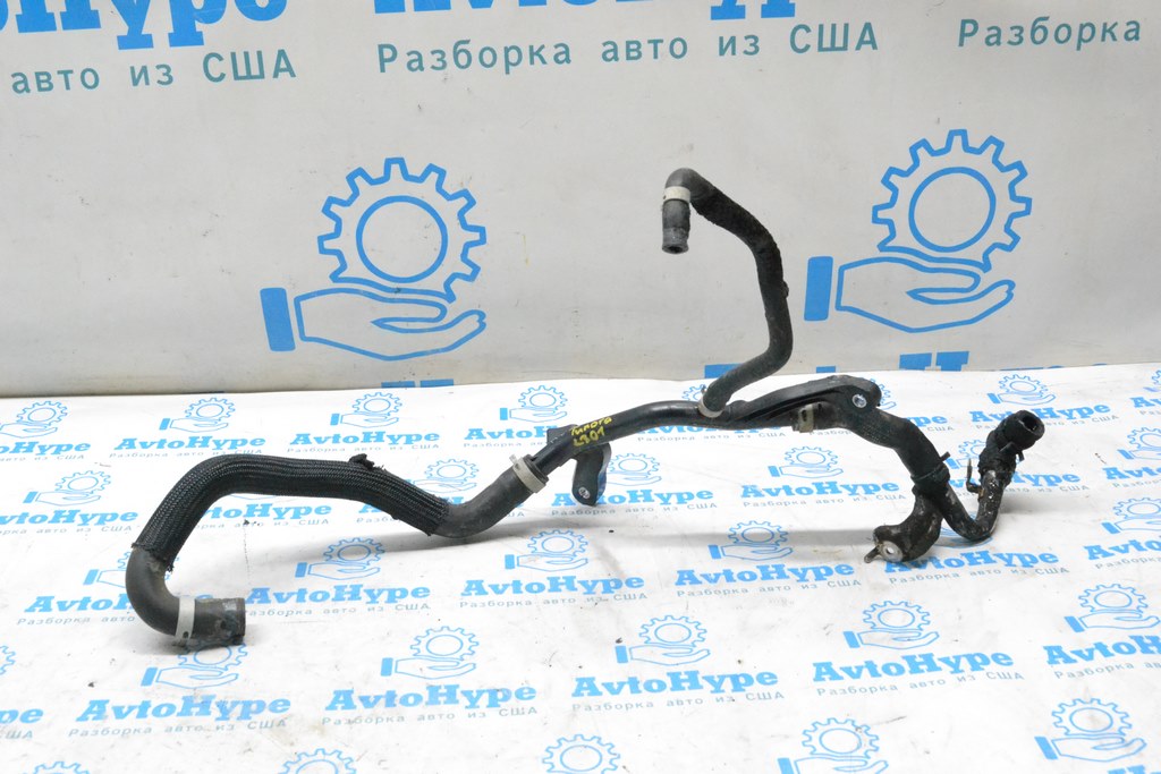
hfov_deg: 49.5
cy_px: 387
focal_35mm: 39
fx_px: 1258
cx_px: 580
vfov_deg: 34.2
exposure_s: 1/125
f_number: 10
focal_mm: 26
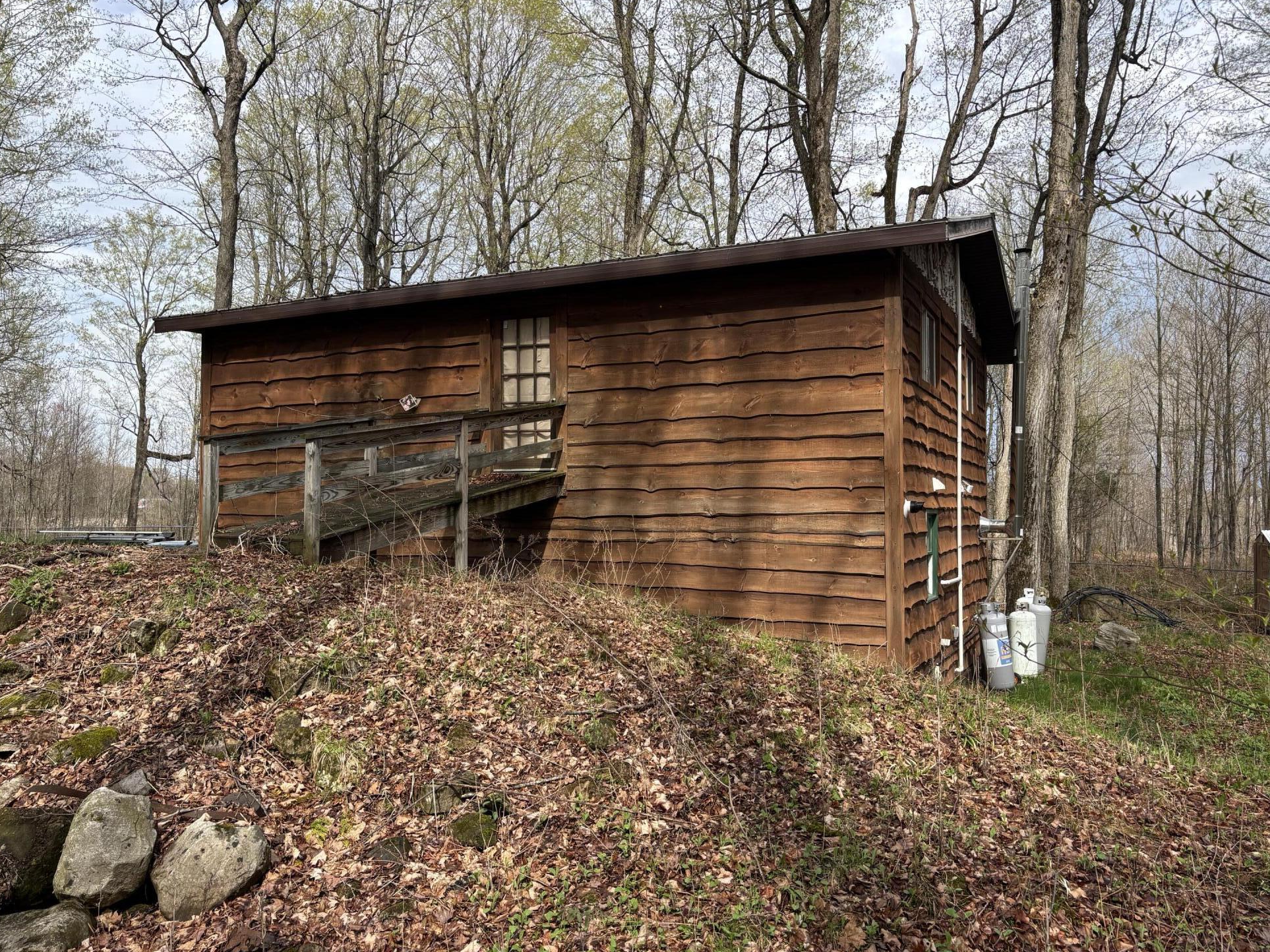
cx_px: 632
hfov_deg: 65.3
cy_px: 476
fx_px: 990
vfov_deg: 51.3
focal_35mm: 27
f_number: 1.6
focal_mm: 5.96
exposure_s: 1/1590
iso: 50
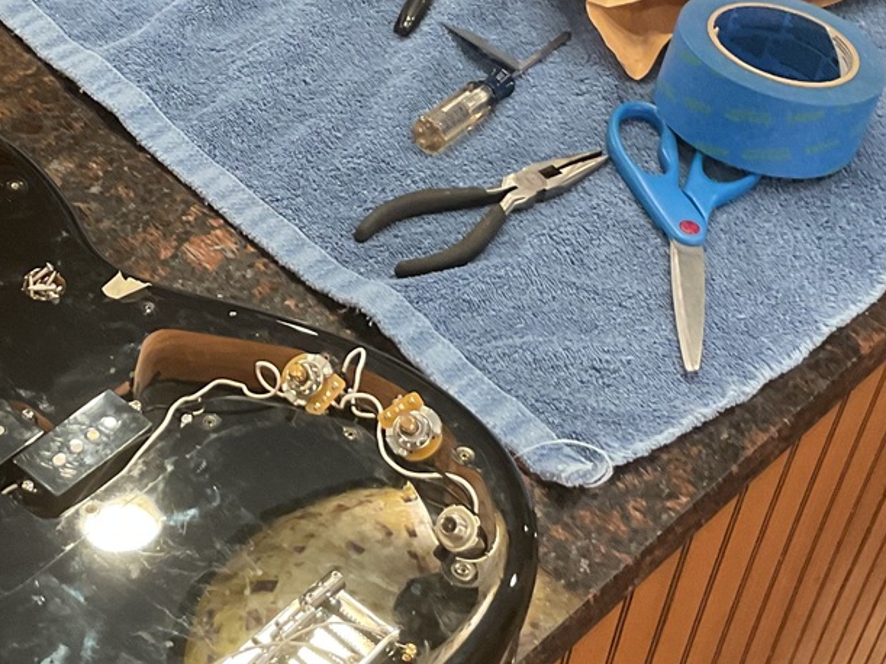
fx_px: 1945
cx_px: 287
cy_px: 220
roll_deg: -7.4
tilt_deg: -40.4
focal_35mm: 76
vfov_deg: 19.3
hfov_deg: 25.5
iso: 125
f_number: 1.8
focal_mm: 3
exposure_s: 1/60
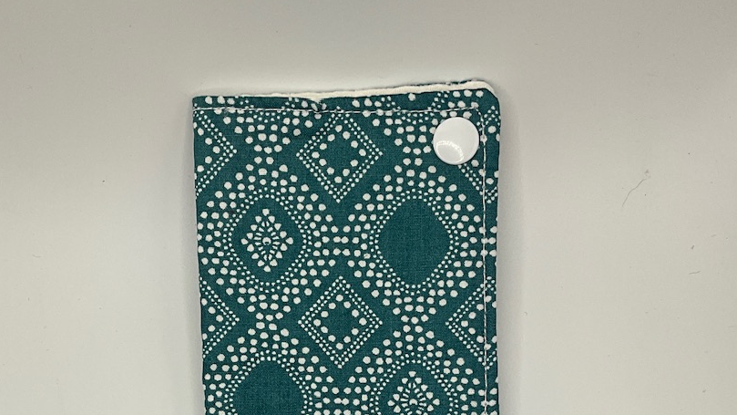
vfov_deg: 22.9
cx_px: 331
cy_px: 428
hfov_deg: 41.3
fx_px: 977
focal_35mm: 50
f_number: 1.8
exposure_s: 1/351
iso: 25
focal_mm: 3
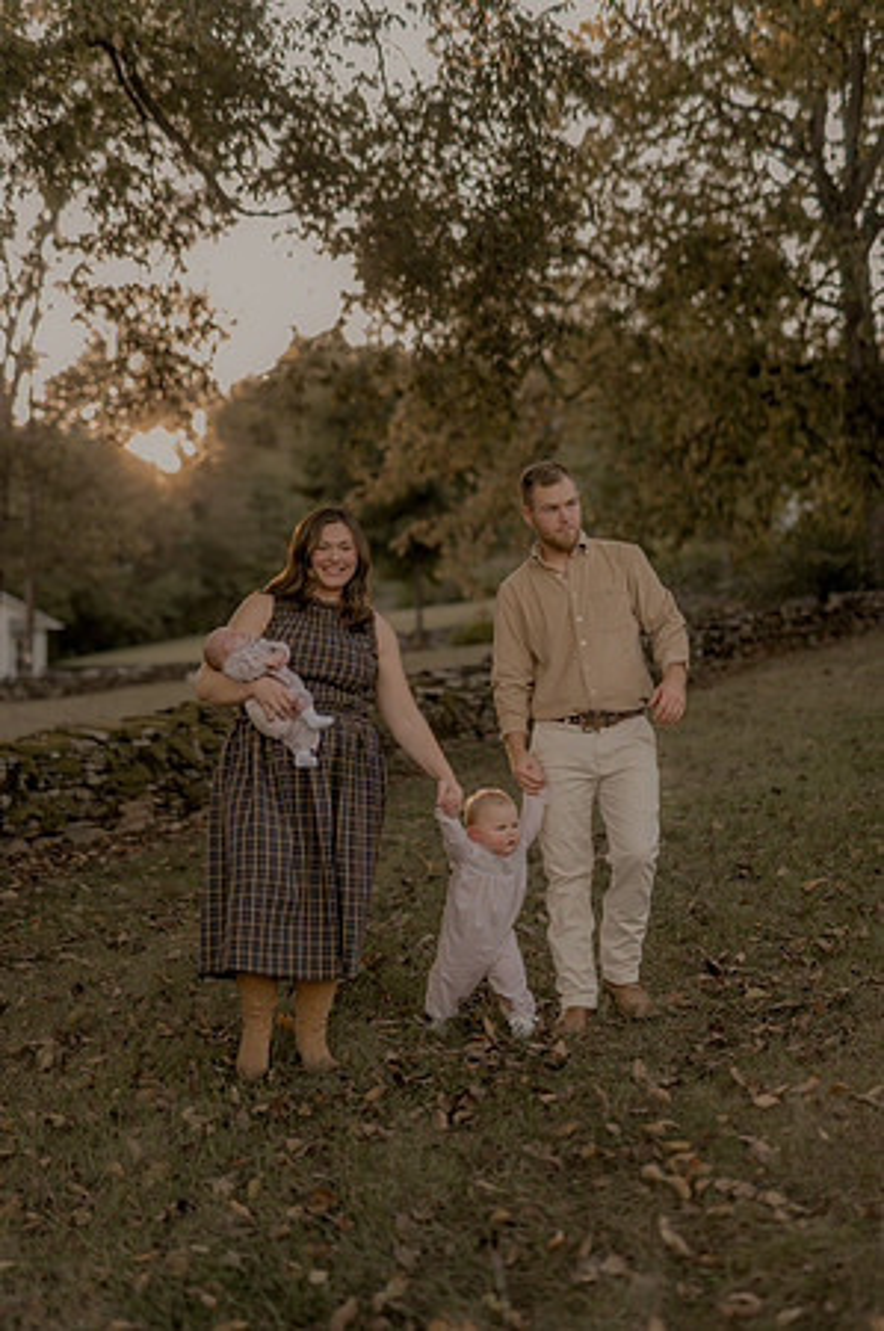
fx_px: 1846
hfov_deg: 26.9
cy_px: 666
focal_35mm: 50
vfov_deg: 39.6
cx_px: 442
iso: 160
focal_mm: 50
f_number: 1.8
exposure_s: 1/400
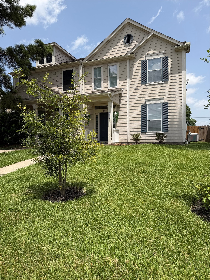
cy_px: 140
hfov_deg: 56.8
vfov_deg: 71.6
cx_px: 105
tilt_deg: +0.3
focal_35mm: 24
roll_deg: -0.1
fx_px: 194
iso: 80
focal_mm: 6.76
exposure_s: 1/4673
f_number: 1.78
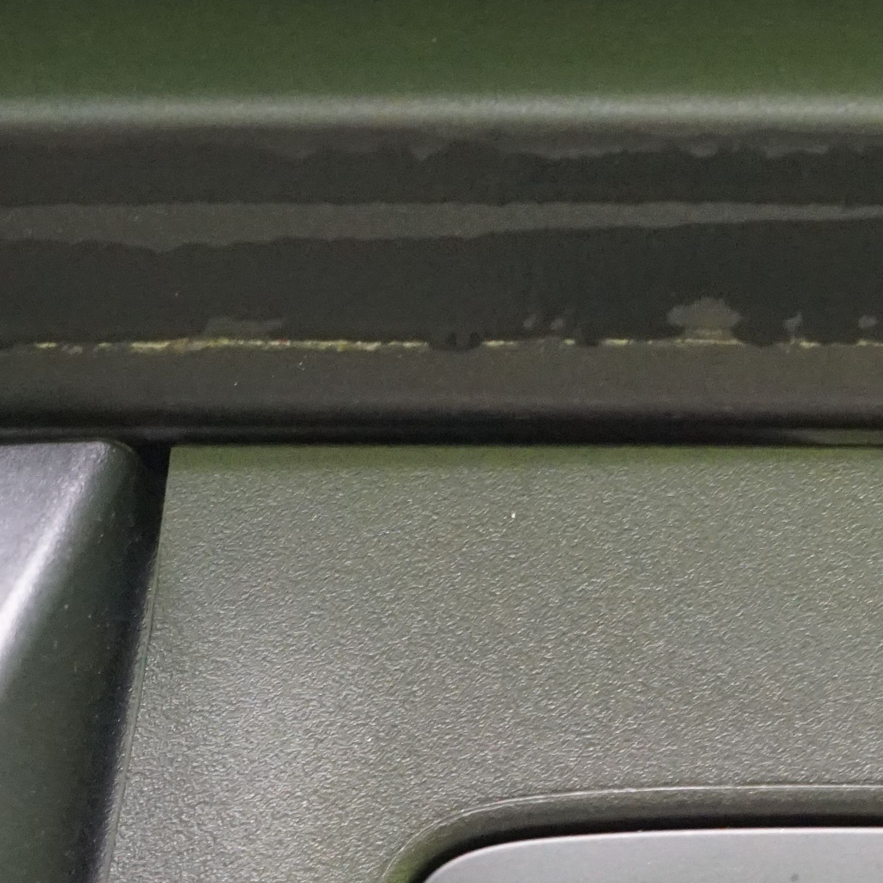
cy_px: 881
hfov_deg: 15.7
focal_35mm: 110
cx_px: 719
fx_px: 3175
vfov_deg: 15.5
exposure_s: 1/50
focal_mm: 33
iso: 6400
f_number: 5
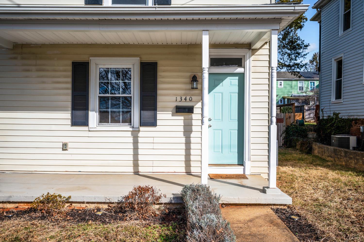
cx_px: 182
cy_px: 121
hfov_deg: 62.0
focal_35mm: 30
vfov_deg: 43.5
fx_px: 303
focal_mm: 30
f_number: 4
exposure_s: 1/1600
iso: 100
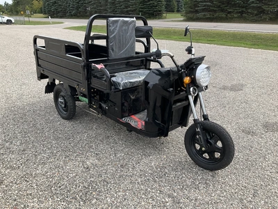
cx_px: 139
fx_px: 233
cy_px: 104
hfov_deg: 61.7
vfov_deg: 48.2
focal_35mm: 29
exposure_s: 1/657
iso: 25
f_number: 1.8
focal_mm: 3
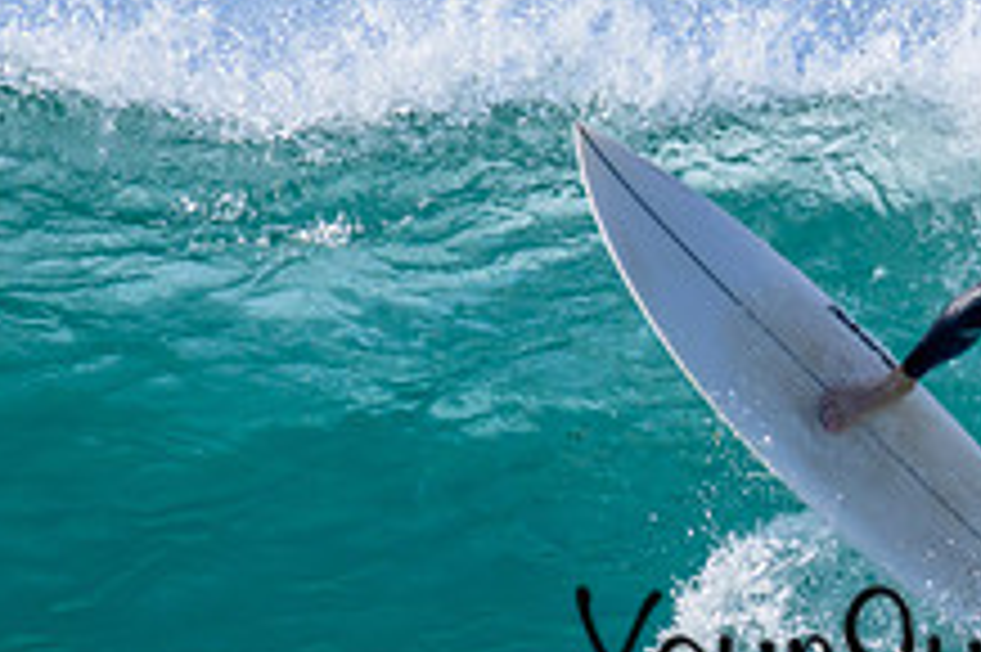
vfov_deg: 0.6
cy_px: 410
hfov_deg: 0.9
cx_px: 1188
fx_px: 65294
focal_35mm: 2398
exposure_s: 1/800
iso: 450
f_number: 11
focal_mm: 660
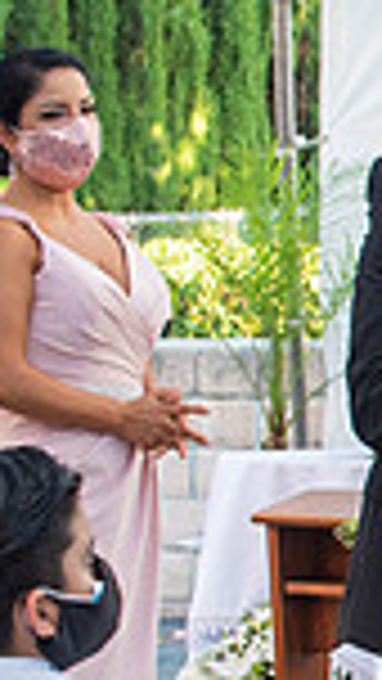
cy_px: 579
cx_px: 1007
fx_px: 5939
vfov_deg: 6.5
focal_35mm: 330
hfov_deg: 3.6
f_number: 6.3
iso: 800
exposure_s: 1/125
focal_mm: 82
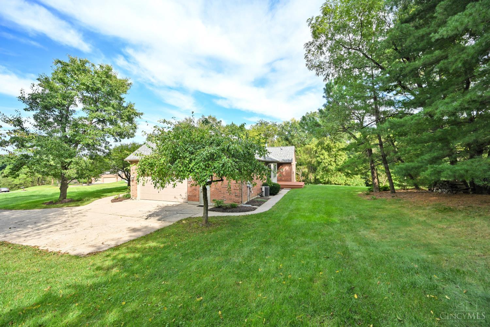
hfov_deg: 104.3
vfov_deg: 81.2
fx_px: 191
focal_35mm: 14
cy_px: 164
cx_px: 245
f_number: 5.6
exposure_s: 1/250
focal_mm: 14
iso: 125
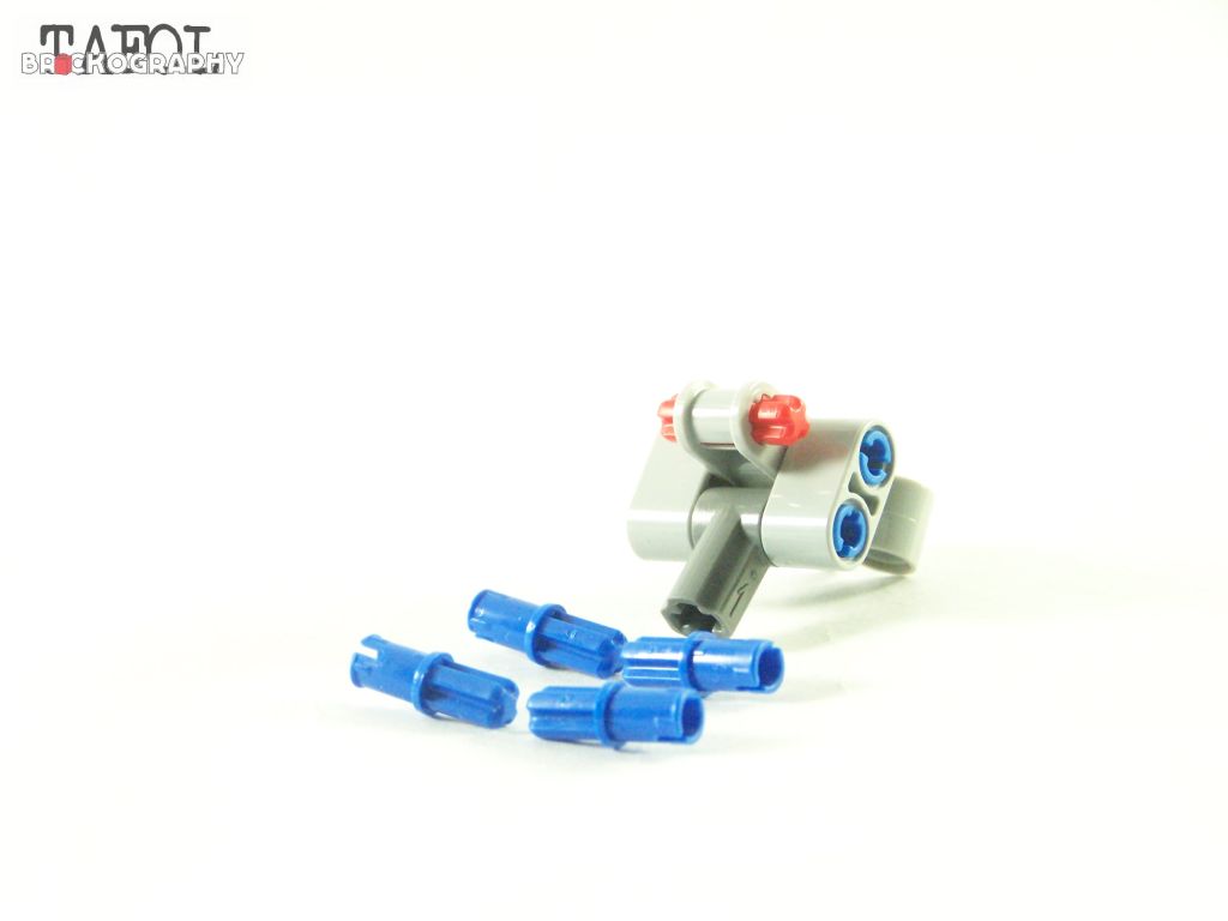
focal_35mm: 94
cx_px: 614
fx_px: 3335
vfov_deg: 15.7
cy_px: 460
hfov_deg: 20.9
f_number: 3.2
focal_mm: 15.6
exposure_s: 1/60
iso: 400
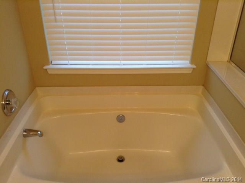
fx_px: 233
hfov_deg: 55.4
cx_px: 122
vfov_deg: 42.8
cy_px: 92
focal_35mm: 33
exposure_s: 1/24
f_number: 2.4
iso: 64
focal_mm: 3.3
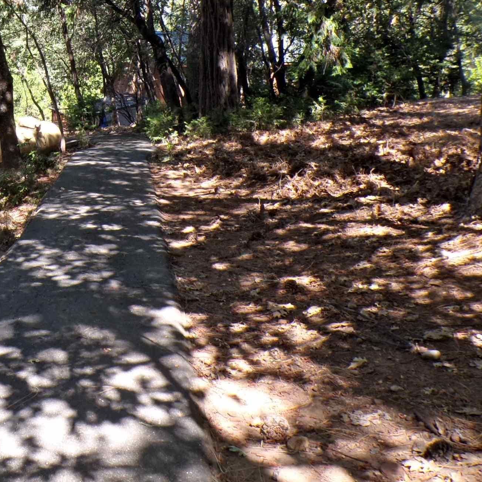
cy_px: 133
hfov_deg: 32.0
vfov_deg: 33.5
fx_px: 788
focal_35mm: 50
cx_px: 27
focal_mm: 4.3
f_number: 4.4
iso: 100
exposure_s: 1/80
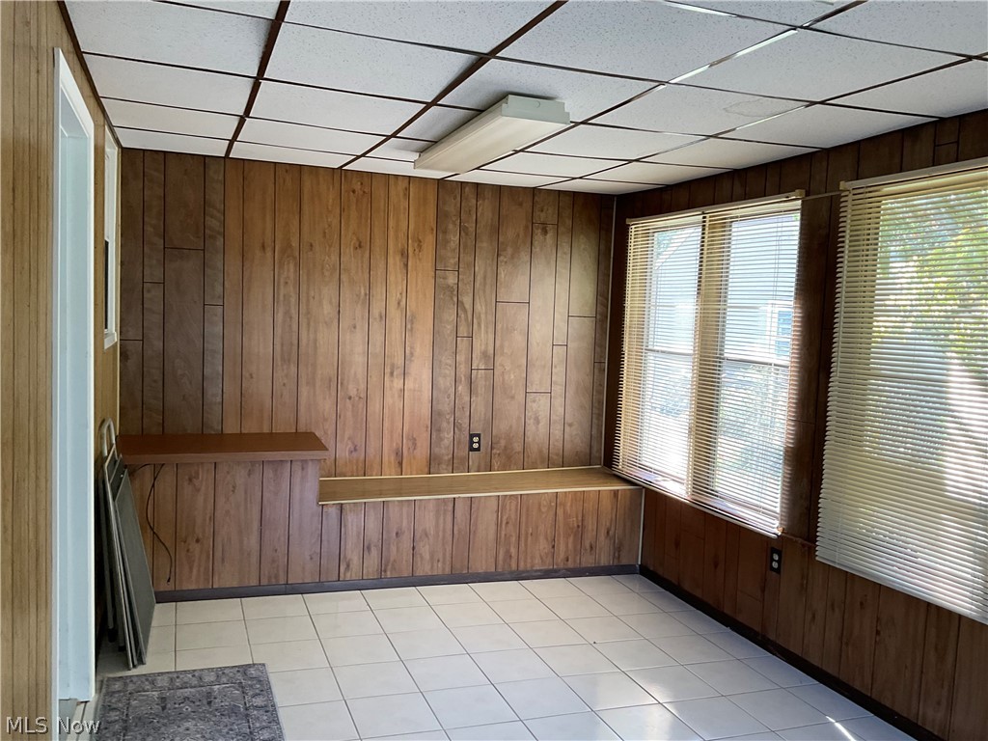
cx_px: 494
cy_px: 370
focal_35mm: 29
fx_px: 828
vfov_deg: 48.2
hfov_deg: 61.7
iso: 40
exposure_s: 1/60
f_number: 1.8
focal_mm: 3
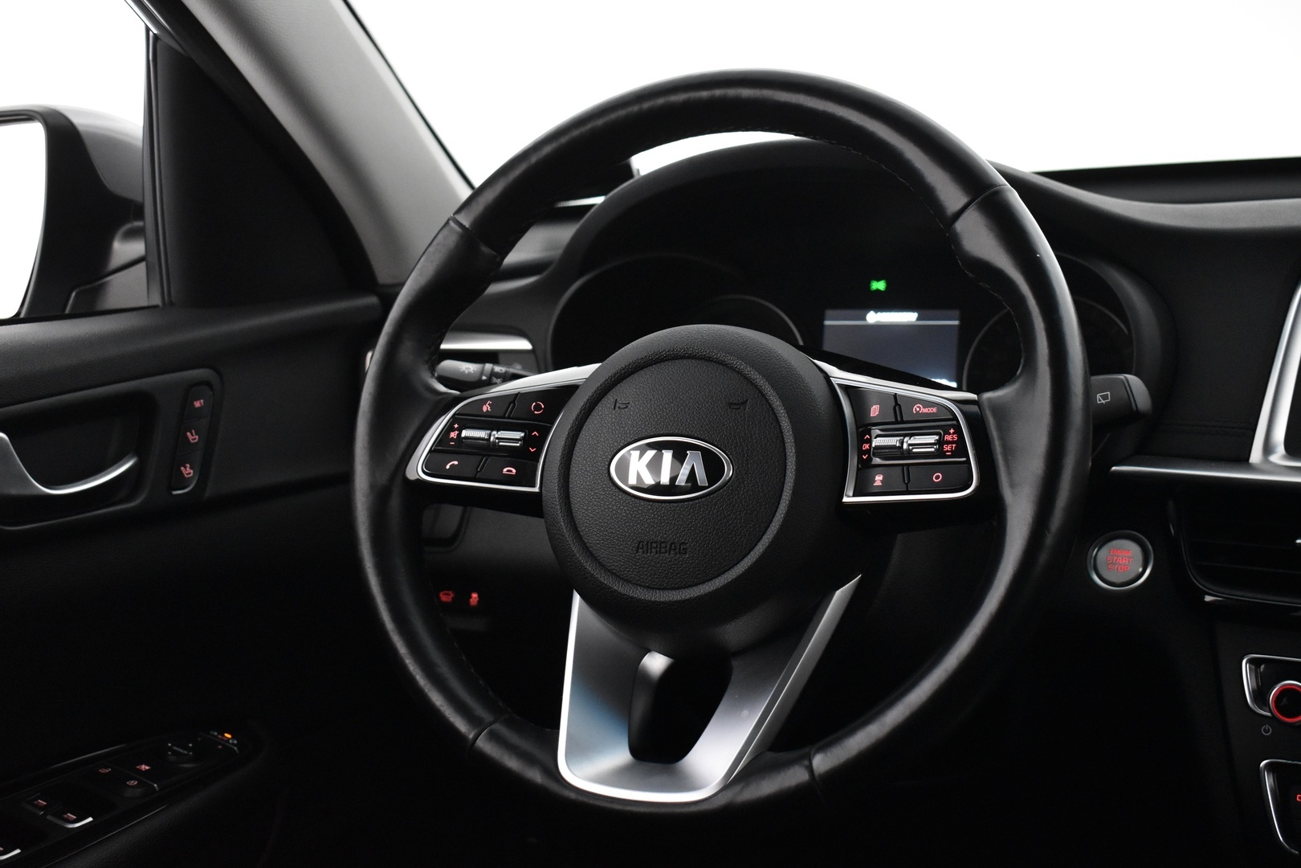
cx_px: 650
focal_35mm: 45
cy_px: 434
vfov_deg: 29.9
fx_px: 1626
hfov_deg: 43.6
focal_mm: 30
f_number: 4.2
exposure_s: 1/40
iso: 3200
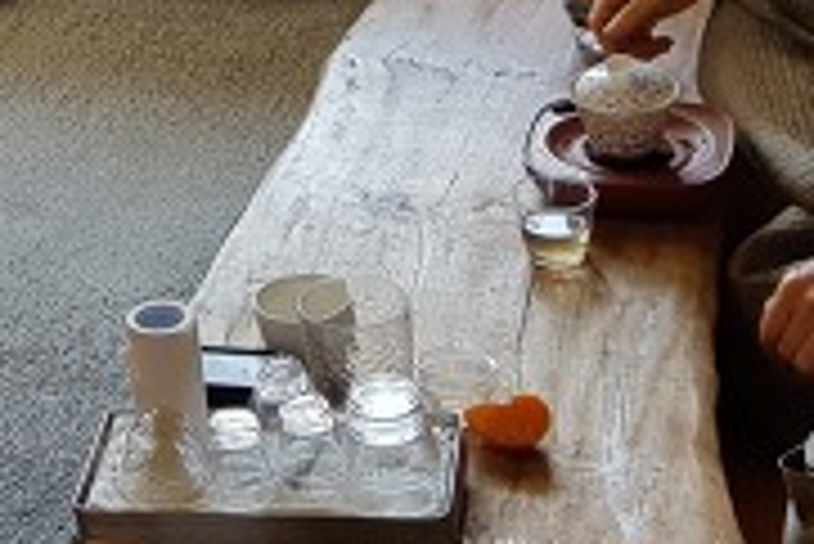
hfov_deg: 17.1
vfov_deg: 11.1
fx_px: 2580
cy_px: -506
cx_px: -157
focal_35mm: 114
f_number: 1.7
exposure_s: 1/120
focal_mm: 4.3
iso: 64
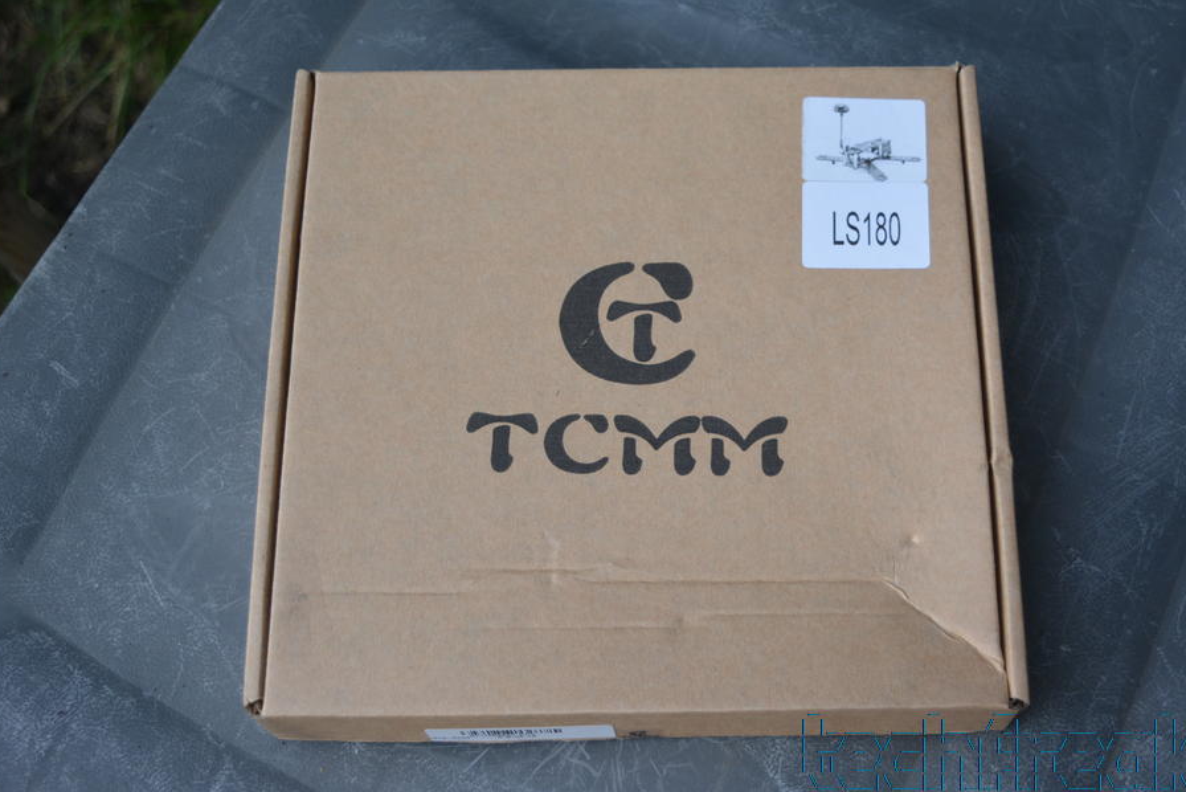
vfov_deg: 27.8
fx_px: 1600
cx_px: 643
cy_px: 377
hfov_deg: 40.6
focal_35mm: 49
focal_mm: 29
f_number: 4.5
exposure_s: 1/80
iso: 400
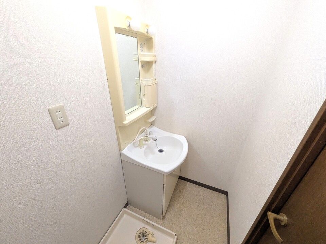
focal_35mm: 14
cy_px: 122
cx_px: 163
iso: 421
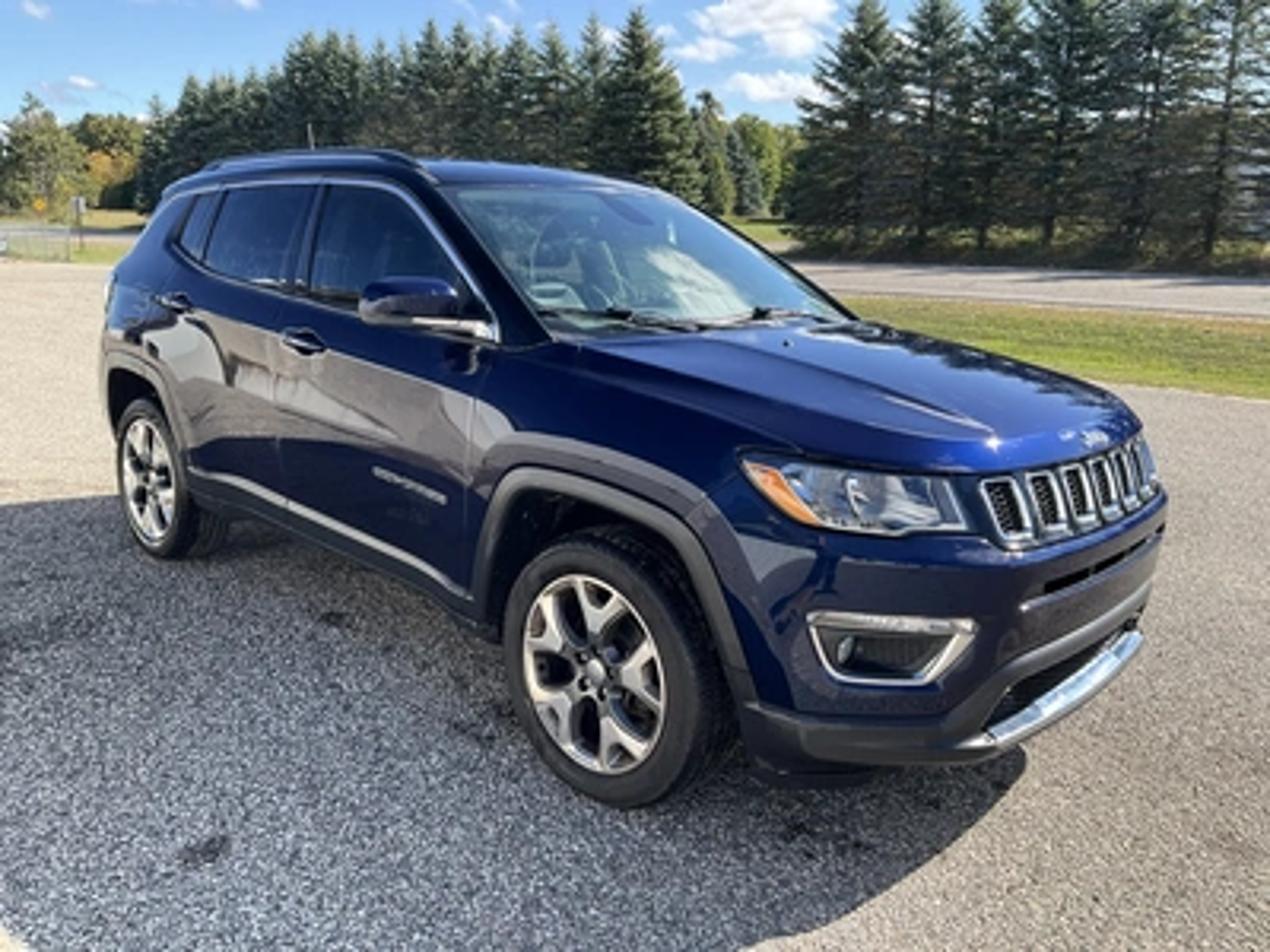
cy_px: 476
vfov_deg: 48.2
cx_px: 635
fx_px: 1064
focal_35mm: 29
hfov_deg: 61.7
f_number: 1.8
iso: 25
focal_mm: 3
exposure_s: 1/454
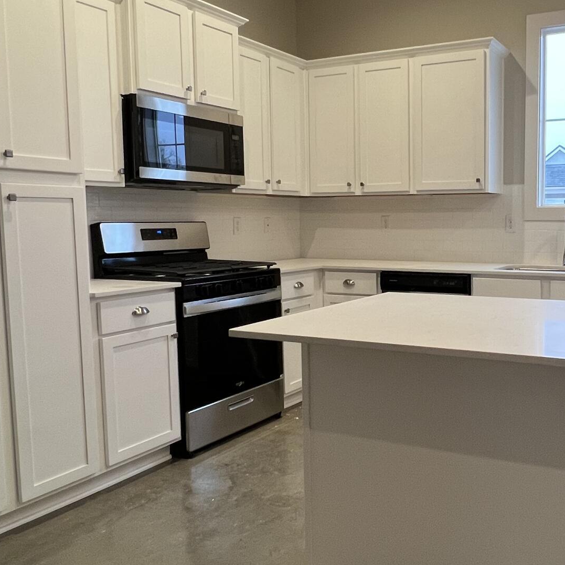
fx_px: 591
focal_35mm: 32
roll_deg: +0.6
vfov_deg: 51.1
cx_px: 444
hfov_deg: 48.5
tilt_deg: -5.6
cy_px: 278
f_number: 1.8
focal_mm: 1.57
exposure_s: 1/120
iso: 160
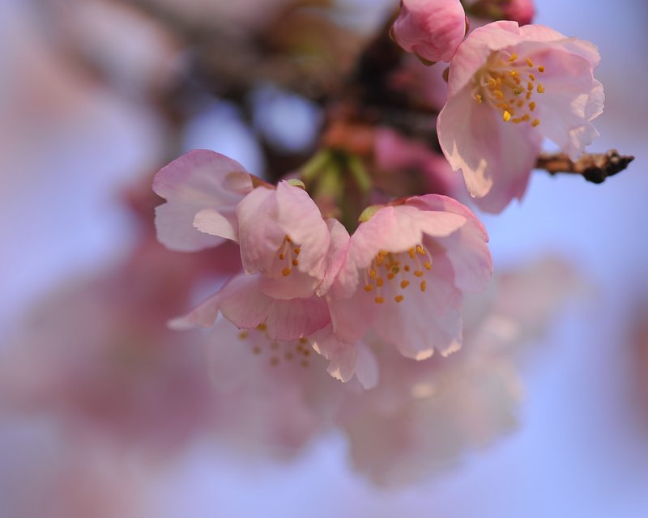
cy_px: 271
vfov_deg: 12.2
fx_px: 2416
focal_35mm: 126
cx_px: 298
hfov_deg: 15.3
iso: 200
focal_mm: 105
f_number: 5
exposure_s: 1/400
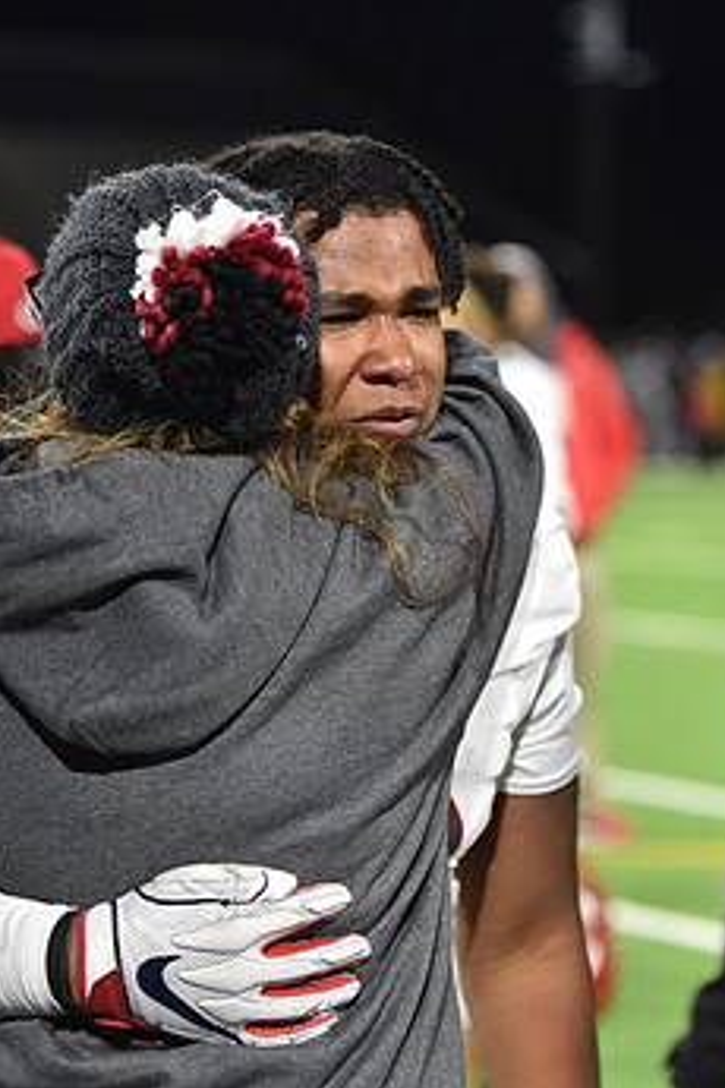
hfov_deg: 10.0
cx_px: 366
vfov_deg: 15.0
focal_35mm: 137
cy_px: 495
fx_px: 4138
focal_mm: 105
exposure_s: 1/640
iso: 5000
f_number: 2.8
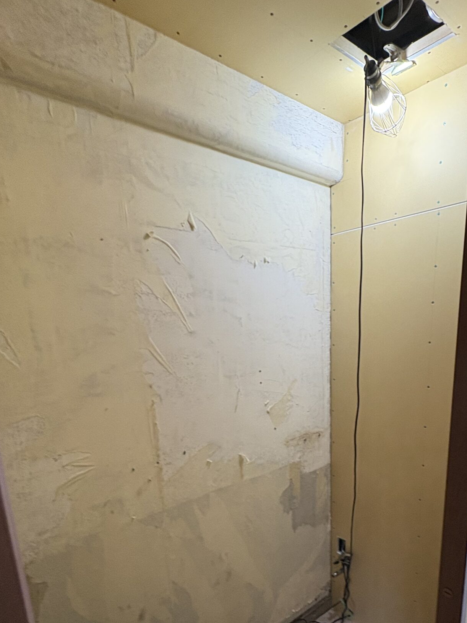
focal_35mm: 22
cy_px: 421
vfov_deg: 73.8
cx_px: 276
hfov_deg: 60.7
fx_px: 396
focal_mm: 2.22
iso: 200
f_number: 2.2
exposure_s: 1/50
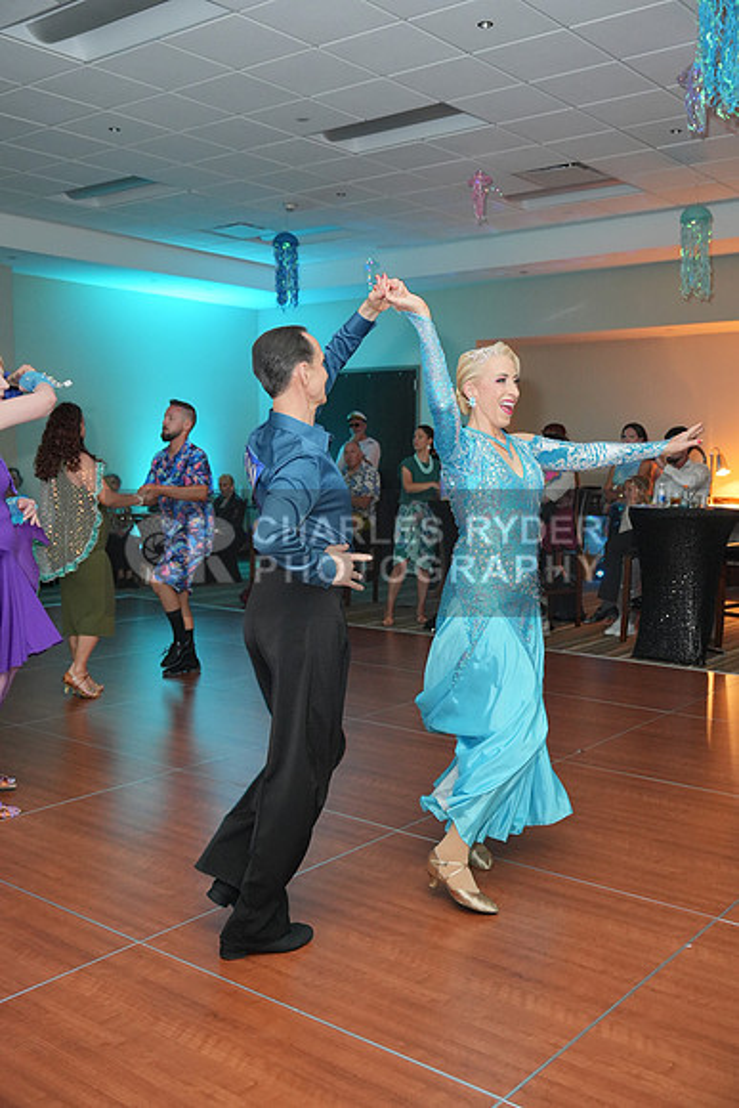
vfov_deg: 54.4
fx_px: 1077
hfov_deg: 37.9
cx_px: 370
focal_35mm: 35
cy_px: 554
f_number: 4
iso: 3200
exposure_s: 1/200
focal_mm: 35
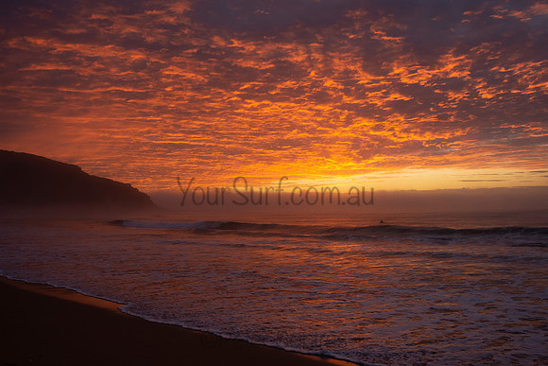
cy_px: 183
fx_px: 548
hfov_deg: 53.1
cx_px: 274
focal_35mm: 36
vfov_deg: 36.9
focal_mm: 24
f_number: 2.8
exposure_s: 1/800
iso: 360
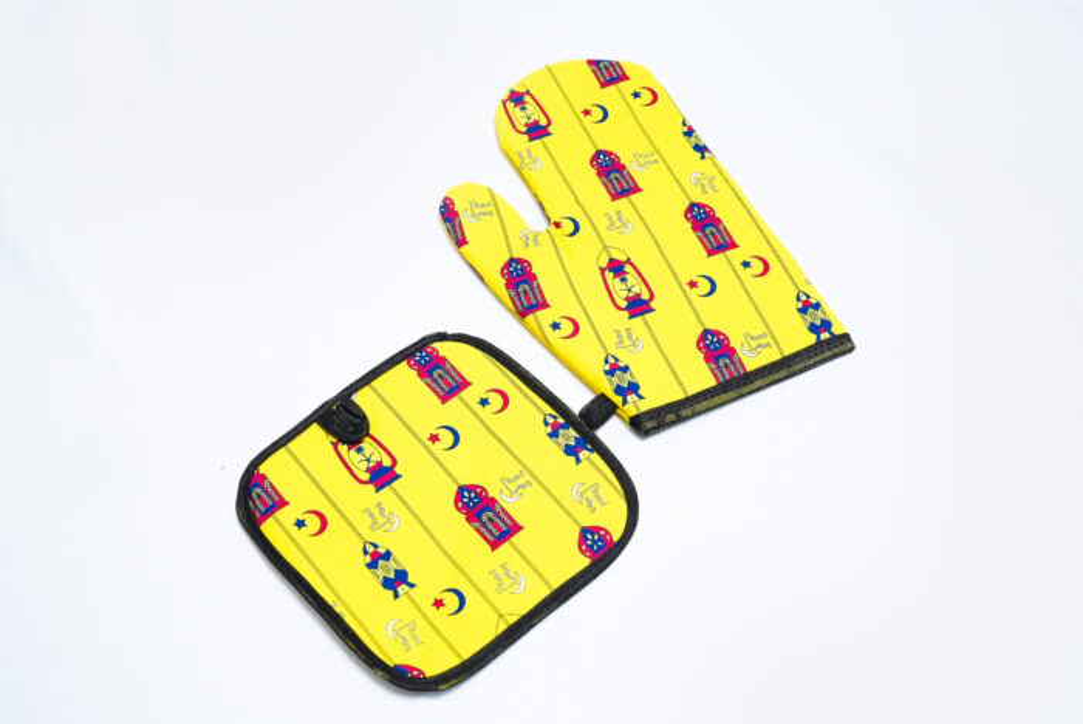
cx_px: 542
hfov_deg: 43.6
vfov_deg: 29.9
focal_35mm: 45
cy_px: 362
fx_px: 1355
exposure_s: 1/200
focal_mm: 45
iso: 3200
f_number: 9
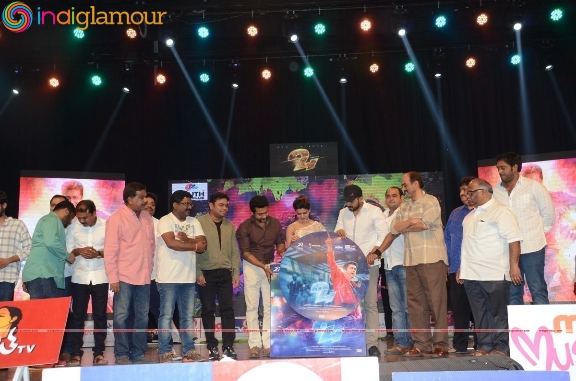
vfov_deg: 29.7
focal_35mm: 45
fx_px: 719
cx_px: 288
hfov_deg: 43.7
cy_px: 190
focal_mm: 30
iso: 1250
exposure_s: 1/125
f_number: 5.6
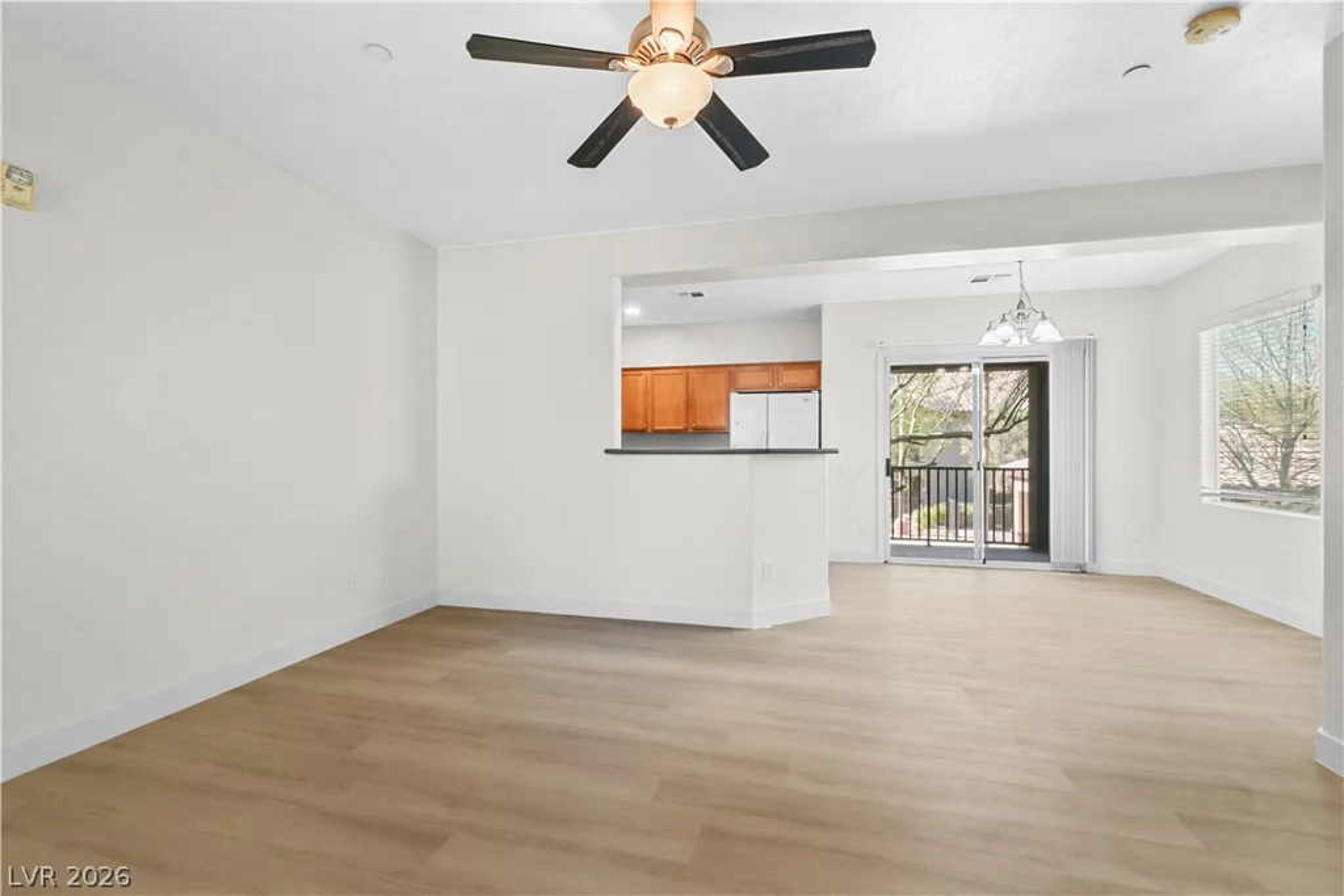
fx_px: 560
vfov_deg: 77.3
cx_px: 672
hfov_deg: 100.4
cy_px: 448
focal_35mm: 15
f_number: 8
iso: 400
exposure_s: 1/8
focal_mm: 10
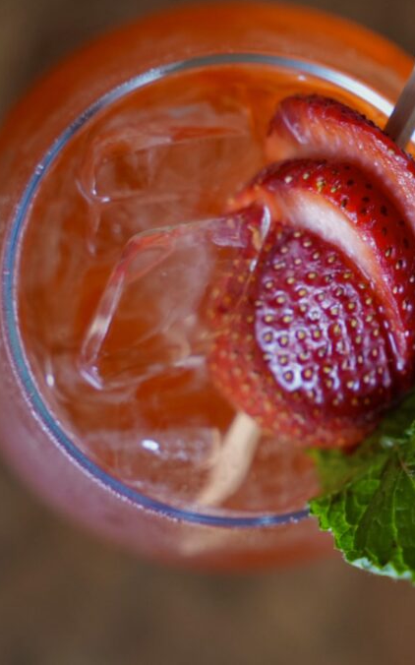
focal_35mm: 86
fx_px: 1566
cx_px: 404
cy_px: 330
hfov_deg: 14.9
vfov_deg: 24.0
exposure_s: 1/100
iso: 1000
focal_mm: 37.3
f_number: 3.2
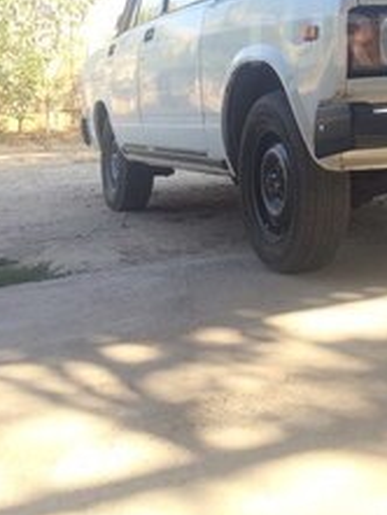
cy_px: 40
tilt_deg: -0.8
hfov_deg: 21.5
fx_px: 968
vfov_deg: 28.5
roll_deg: +2.7
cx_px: 415
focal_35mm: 65
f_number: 2.2
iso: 32
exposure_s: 1/323
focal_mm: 4.15
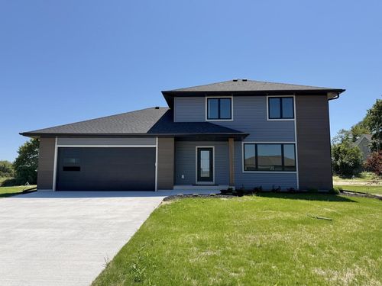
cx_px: 191
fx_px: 265
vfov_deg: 56.8
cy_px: 143
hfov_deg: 71.6
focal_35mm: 24
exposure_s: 1/5319
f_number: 1.78
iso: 80
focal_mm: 6.76
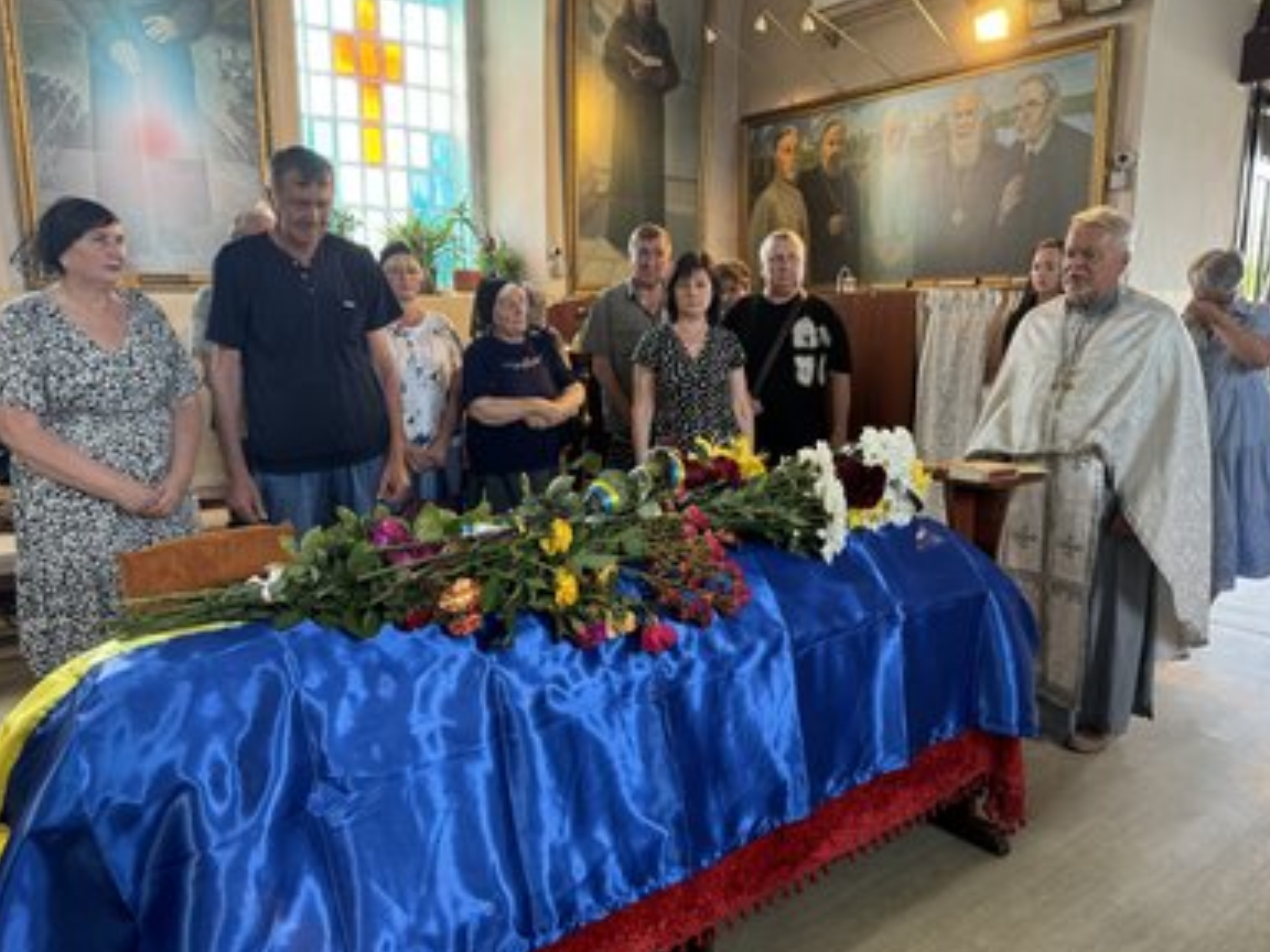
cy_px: 466
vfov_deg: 54.9
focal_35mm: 25
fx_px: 917
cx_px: 645
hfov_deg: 69.4
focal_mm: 6.86
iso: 250
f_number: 1.78
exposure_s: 1/50
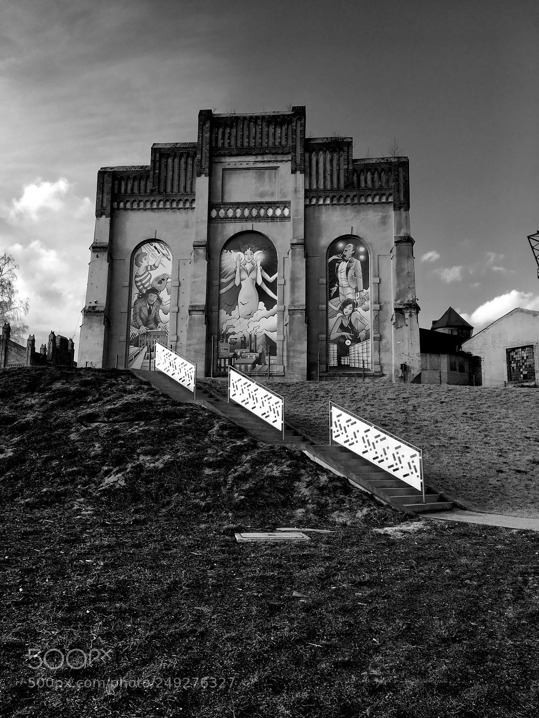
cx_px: 270
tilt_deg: +9.3
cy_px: 359
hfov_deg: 48.2
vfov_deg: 61.7
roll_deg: -2.4
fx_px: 602
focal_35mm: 29
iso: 25
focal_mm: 4.15
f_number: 2.2
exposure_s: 1/469
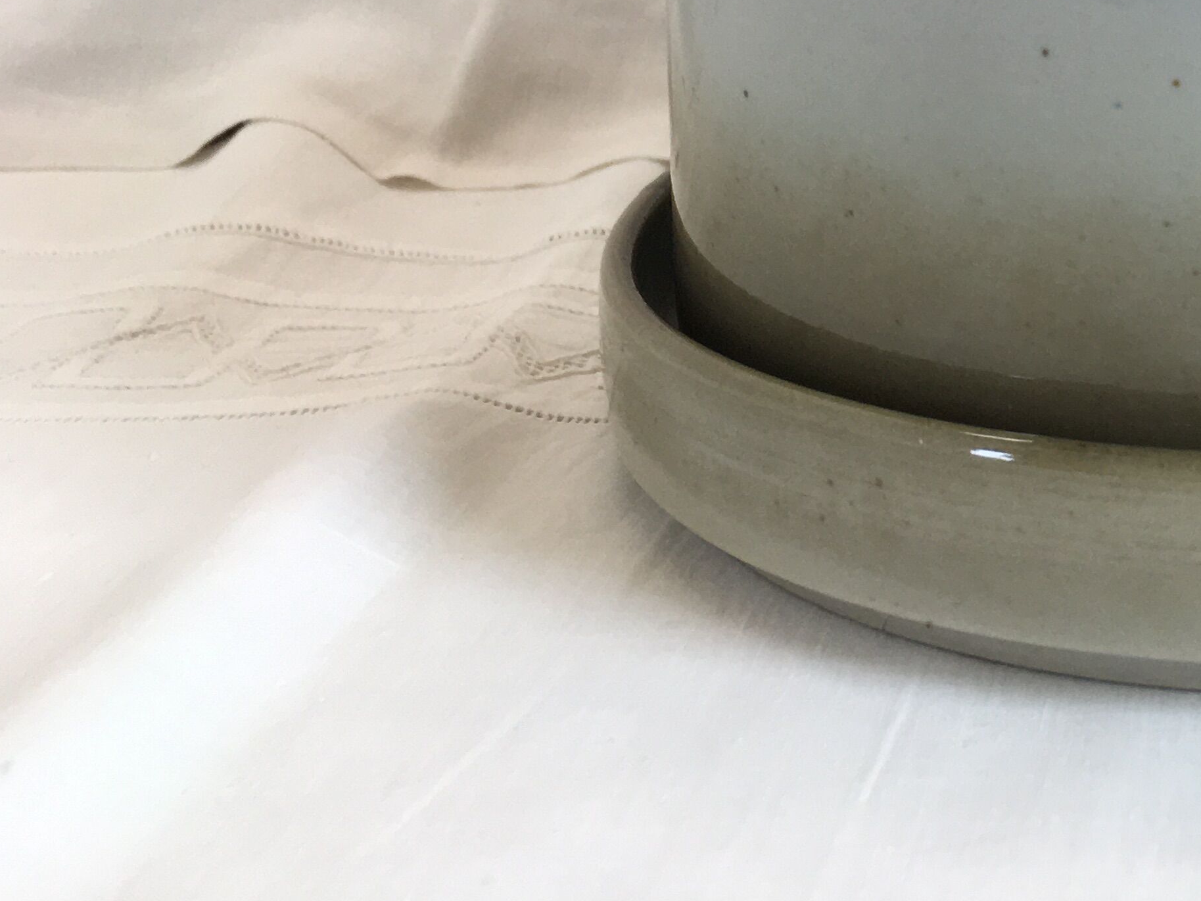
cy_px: -67
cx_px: 1311
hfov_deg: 27.7
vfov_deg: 21.8
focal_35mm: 64
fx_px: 2220
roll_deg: -0.6
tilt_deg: -8.0
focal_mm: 4.15
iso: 40
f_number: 2.2
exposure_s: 1/100
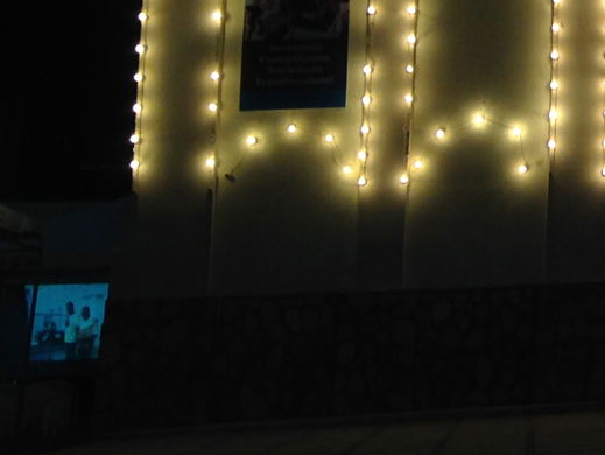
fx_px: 2134
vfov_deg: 11.7
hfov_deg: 14.3
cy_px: -209
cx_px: 1072
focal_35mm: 122
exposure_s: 1/60
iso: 64
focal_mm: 4.12
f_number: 2.4
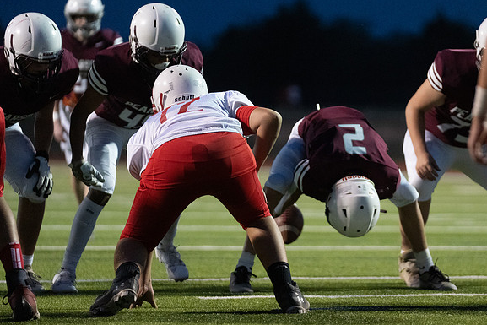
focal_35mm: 238
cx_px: 323
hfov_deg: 8.6
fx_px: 3220
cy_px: 190
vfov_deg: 5.8
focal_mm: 173
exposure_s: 1/1000
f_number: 2.8
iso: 8000
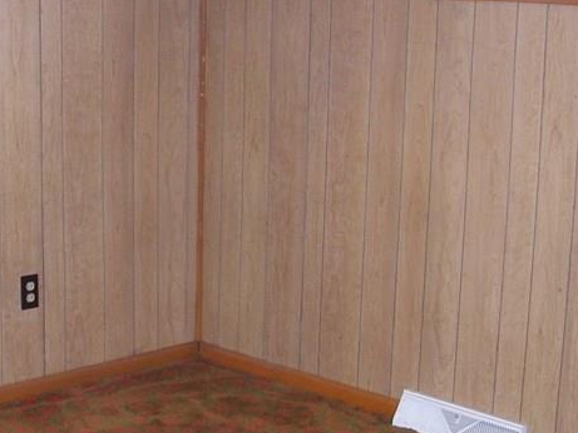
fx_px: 1336
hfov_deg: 24.2
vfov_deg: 18.4
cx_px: 163
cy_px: 252
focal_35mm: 80
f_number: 2.8
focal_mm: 6
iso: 125
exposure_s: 1/30
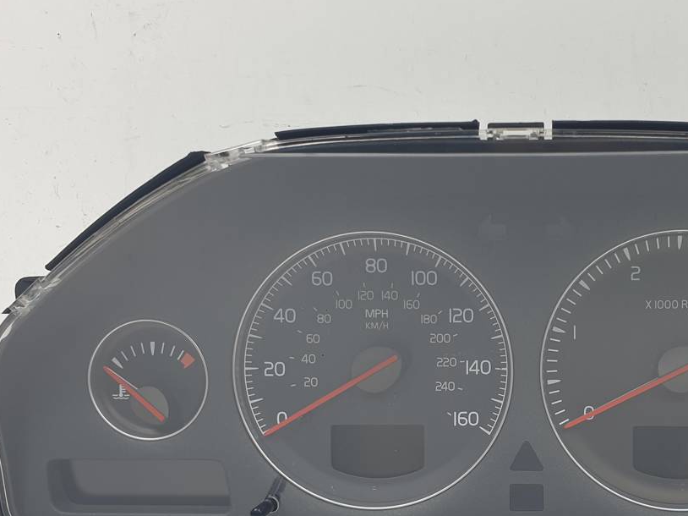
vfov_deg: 31.3
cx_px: 536
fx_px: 914
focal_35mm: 46
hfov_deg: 39.8
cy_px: 345
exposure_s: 1/155
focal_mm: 4.3
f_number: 2.4
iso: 50
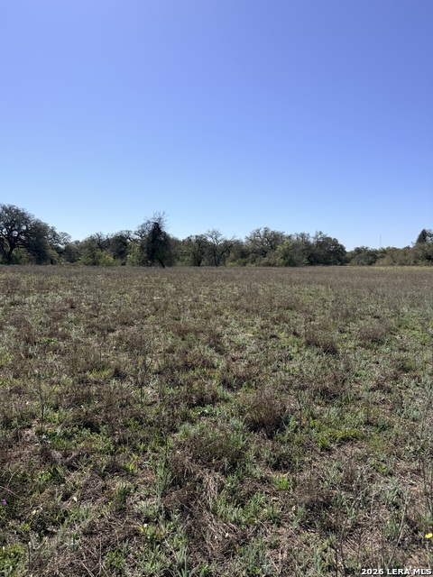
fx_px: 400
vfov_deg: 71.6
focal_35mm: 24
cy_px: 288
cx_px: 216
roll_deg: -0.7
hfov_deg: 56.8
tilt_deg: -4.0
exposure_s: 1/8130
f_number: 1.78
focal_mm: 6.76
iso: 80
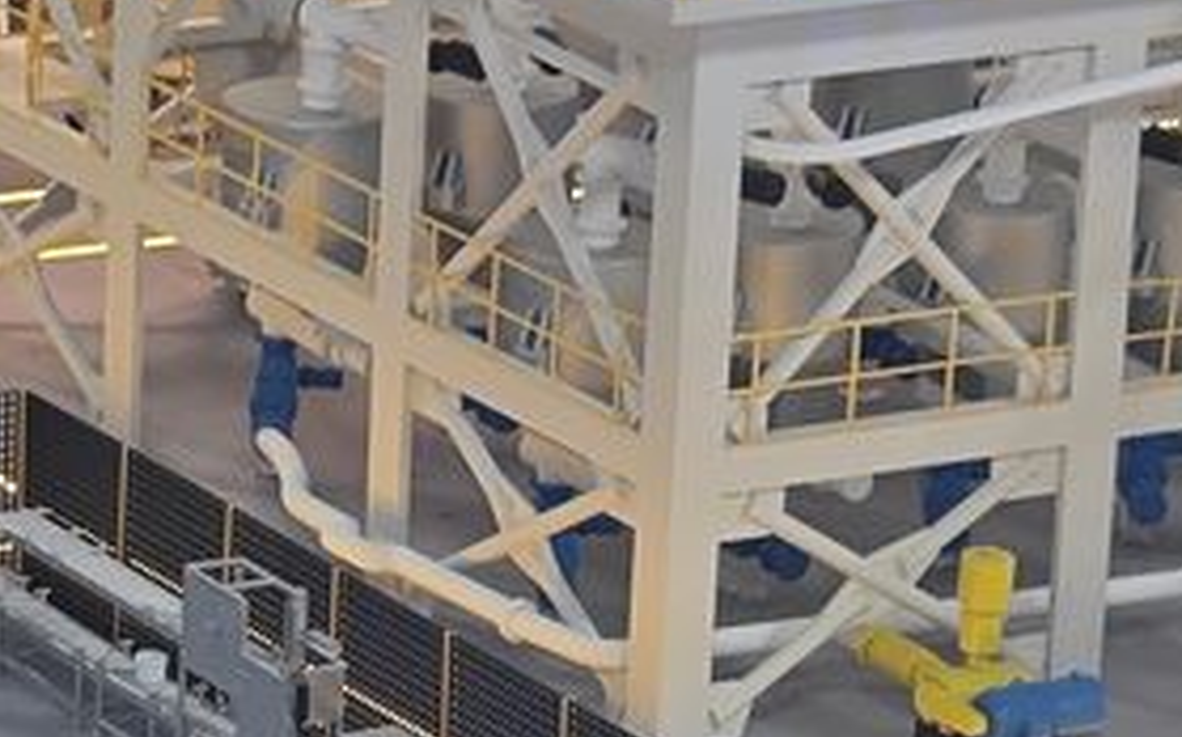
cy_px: 817
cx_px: 330
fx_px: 9401
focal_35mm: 292
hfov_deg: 7.2
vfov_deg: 4.5
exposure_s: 1/100
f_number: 1.8
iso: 320
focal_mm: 9.87
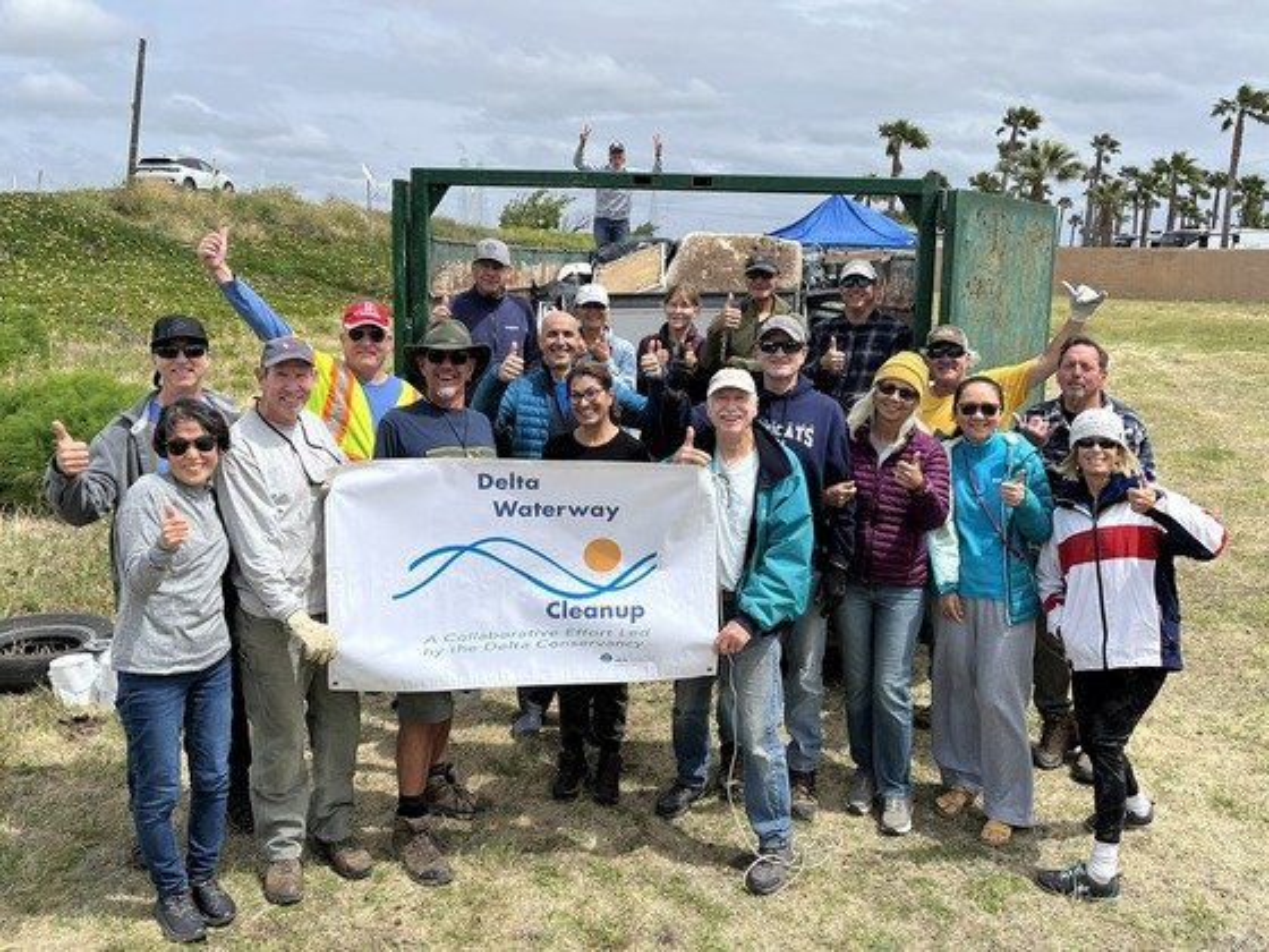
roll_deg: -0.2
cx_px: 634
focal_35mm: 26
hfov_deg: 67.3
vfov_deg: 53.1
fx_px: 953
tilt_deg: -8.2
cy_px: 476
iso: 50
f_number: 1.6
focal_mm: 5.1
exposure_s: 1/4854
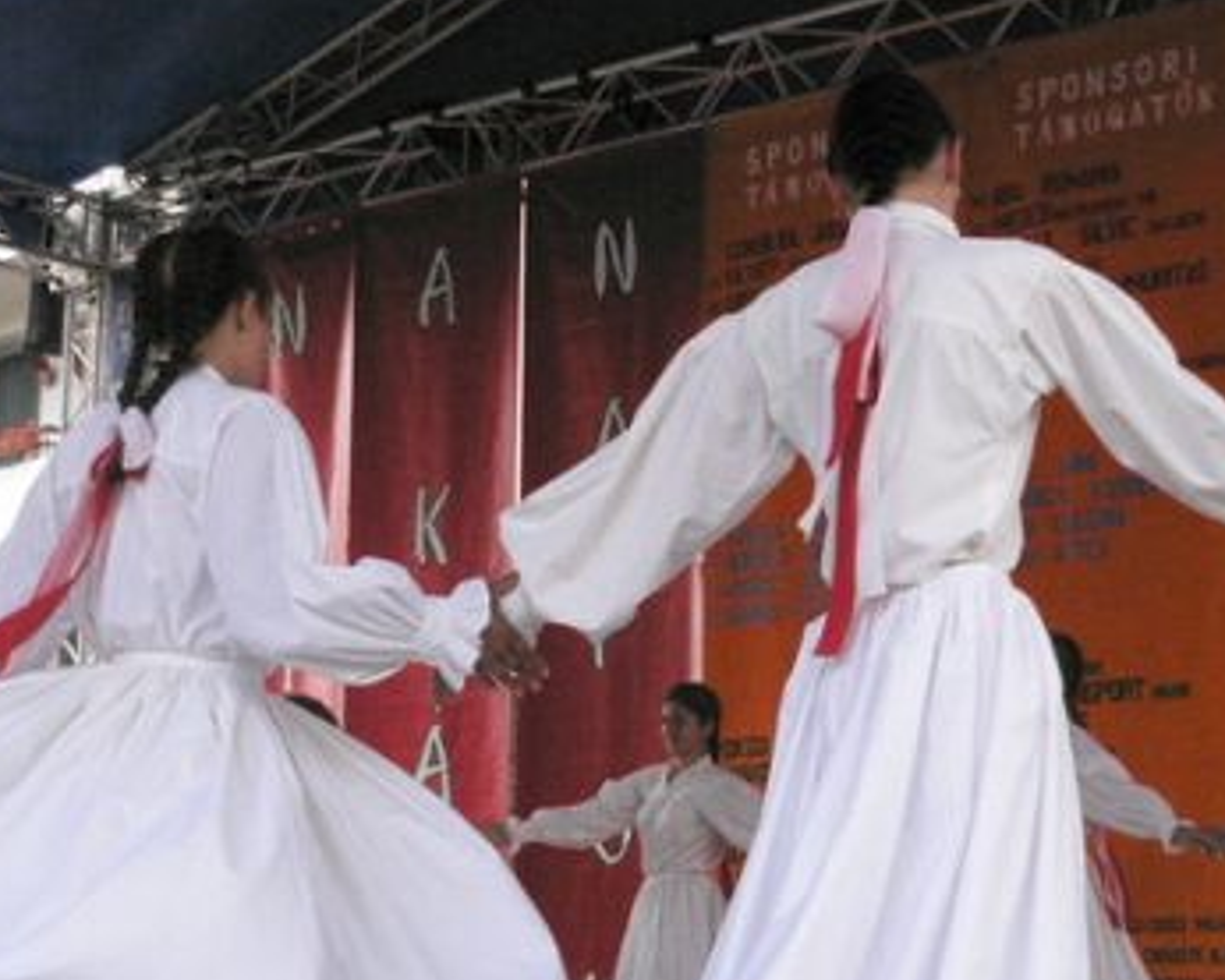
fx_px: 2539
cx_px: 699
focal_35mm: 70
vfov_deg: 21.8
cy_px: 676
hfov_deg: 27.1
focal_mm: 5.8
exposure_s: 1/640
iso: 400
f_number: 2.8
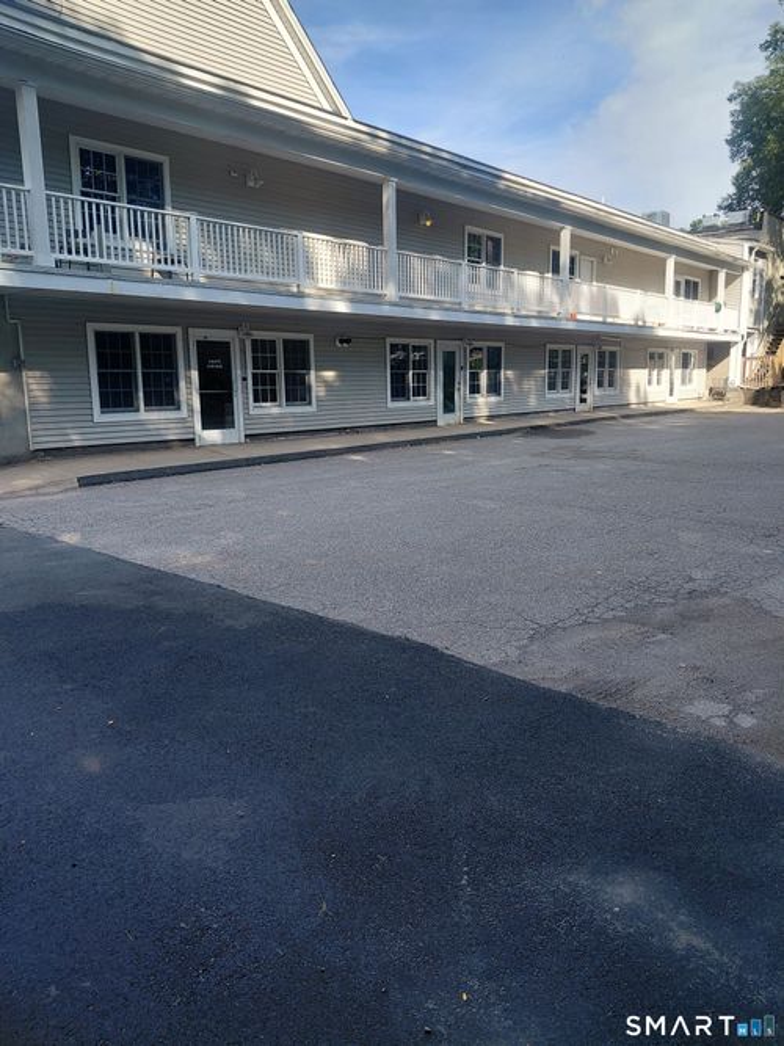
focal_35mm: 25
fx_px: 755
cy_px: 523
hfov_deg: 54.9
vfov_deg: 69.4
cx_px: 392
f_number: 1.8
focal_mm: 4.69
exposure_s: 1/532
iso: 50
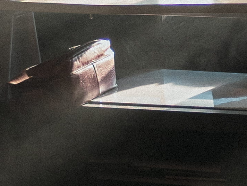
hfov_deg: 6.3
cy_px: 85
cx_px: 278
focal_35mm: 315
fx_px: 2248
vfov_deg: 4.7
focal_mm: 25
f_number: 2
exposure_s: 1/320
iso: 320
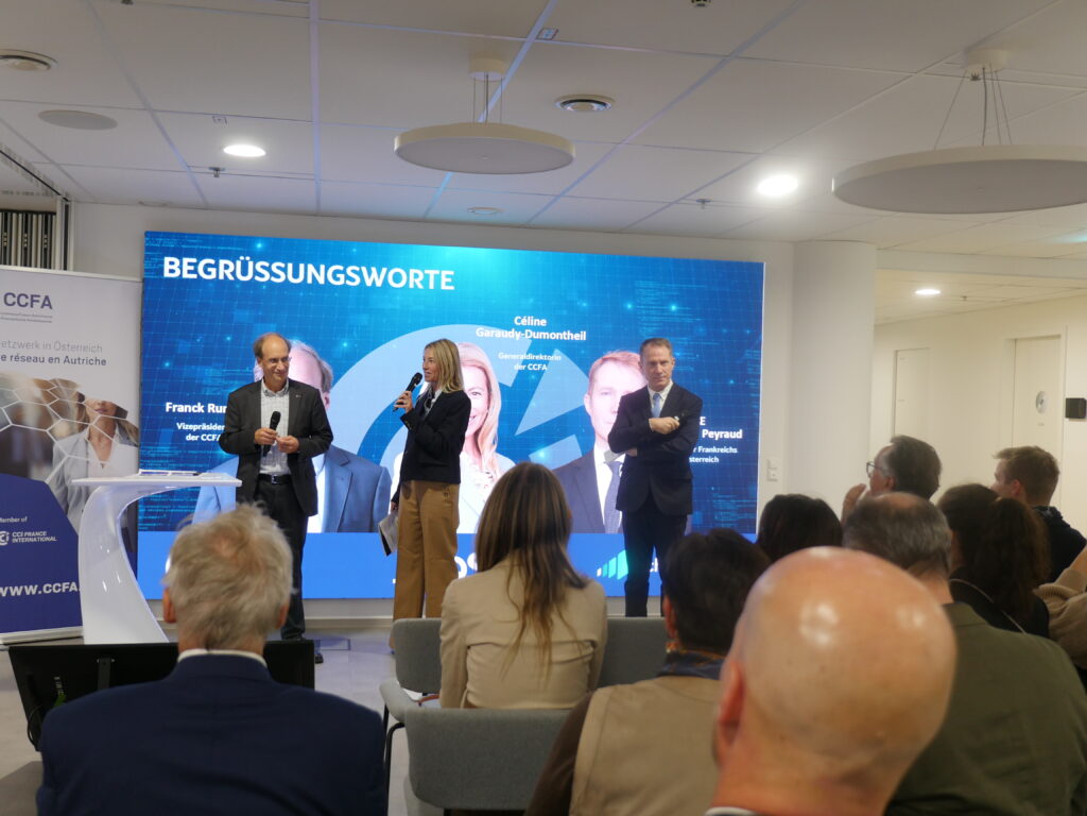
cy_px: 408
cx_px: 544
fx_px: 1068
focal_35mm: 34
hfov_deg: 54.0
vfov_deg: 41.8
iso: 500
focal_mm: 17
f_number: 2.8
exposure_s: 1/60
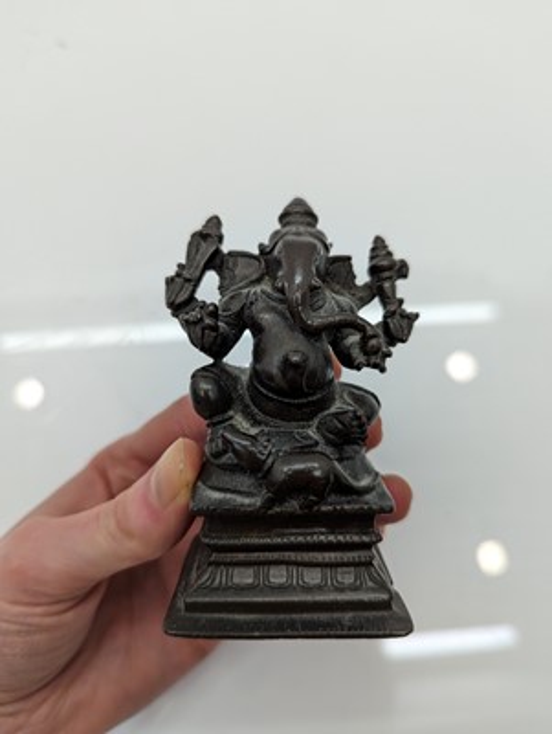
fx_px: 509
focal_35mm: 24
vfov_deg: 71.5
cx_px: 276
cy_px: 367
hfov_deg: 56.9
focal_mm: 6.81
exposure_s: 1/164
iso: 105
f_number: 1.85
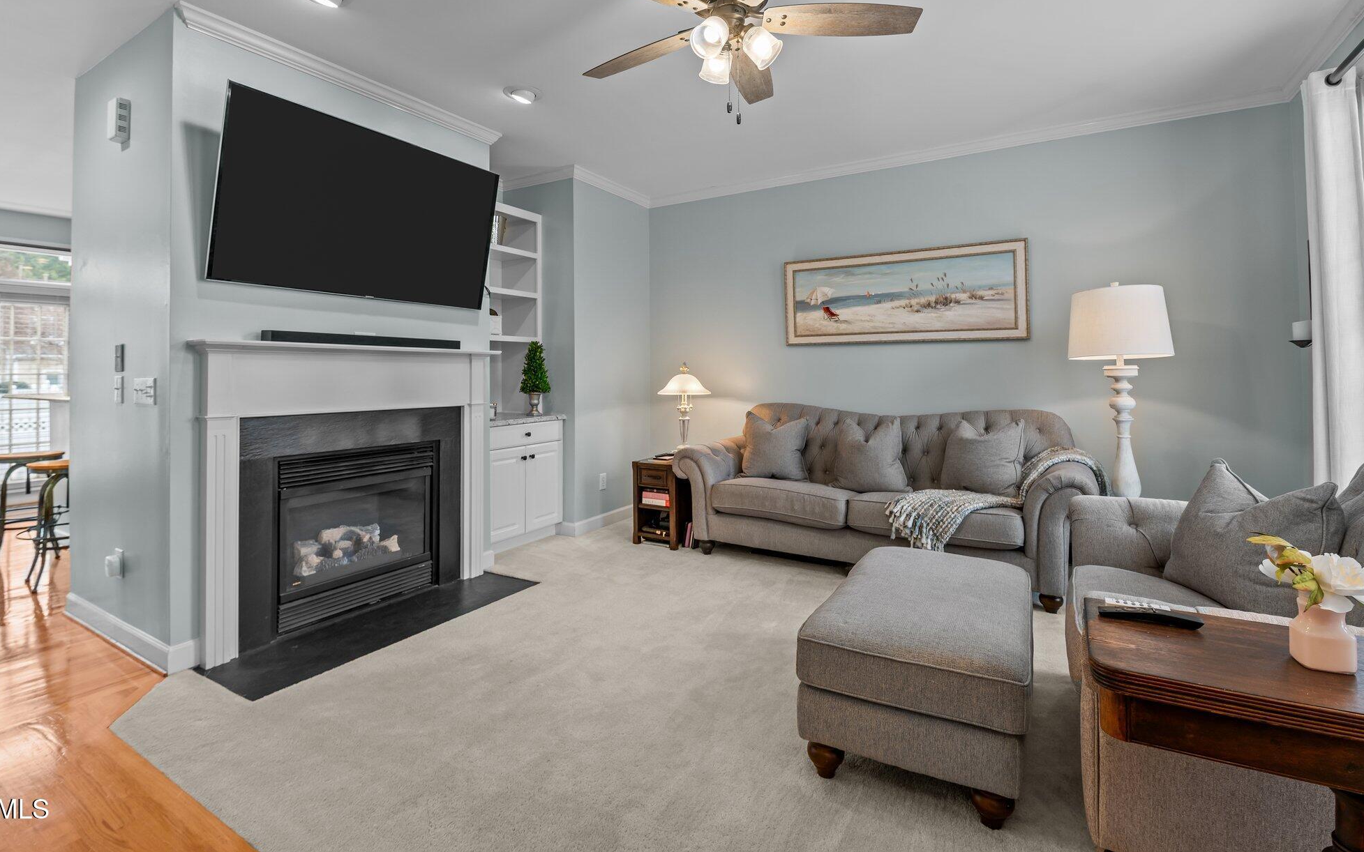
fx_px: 595
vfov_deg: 71.0
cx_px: 690
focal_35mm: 16
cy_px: 378
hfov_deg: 97.8
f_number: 6.3
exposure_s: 1/6
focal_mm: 15
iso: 400
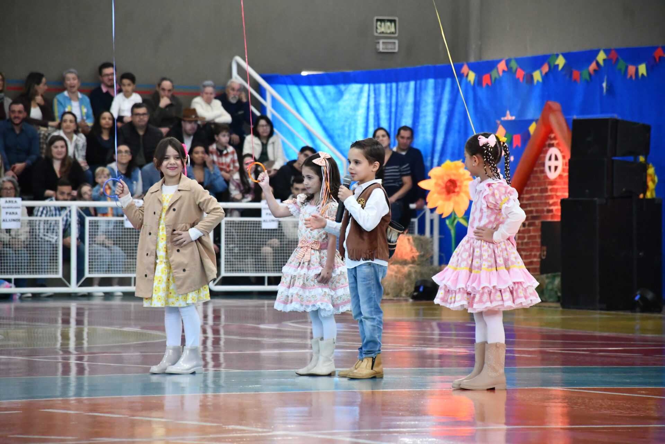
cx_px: 332
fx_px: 3879
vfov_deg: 6.5
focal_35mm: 210
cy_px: 222
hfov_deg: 9.8
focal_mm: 140
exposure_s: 1/250
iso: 5000
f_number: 5.6
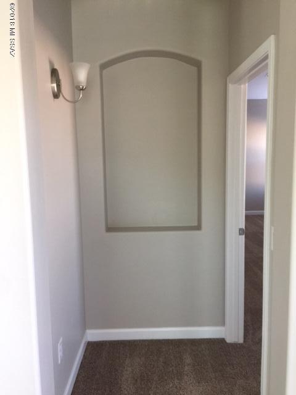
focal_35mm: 29
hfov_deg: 48.2
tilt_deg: -6.2
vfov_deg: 61.7
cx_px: 148
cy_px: 198
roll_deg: +2.5
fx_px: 331
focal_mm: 4.15
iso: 80
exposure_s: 1/15
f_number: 2.2
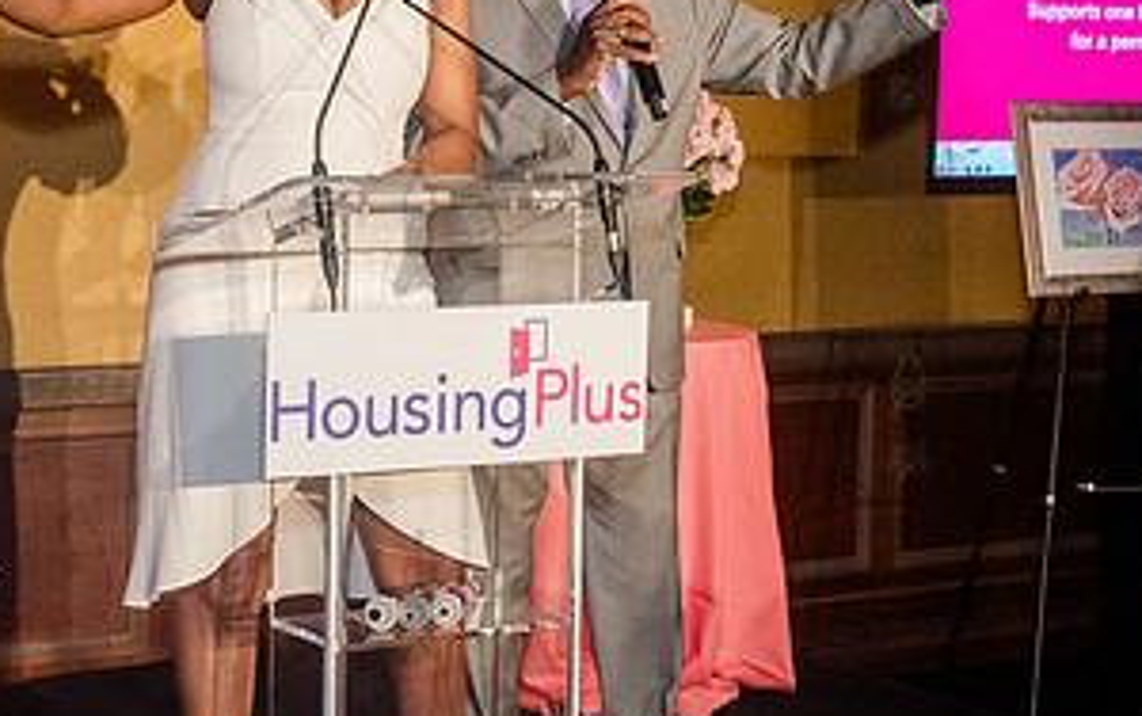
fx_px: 2616
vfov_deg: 15.6
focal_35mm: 84
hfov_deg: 24.6
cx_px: 460
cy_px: 251
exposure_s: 1/200
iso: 6400
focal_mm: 35
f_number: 4.5
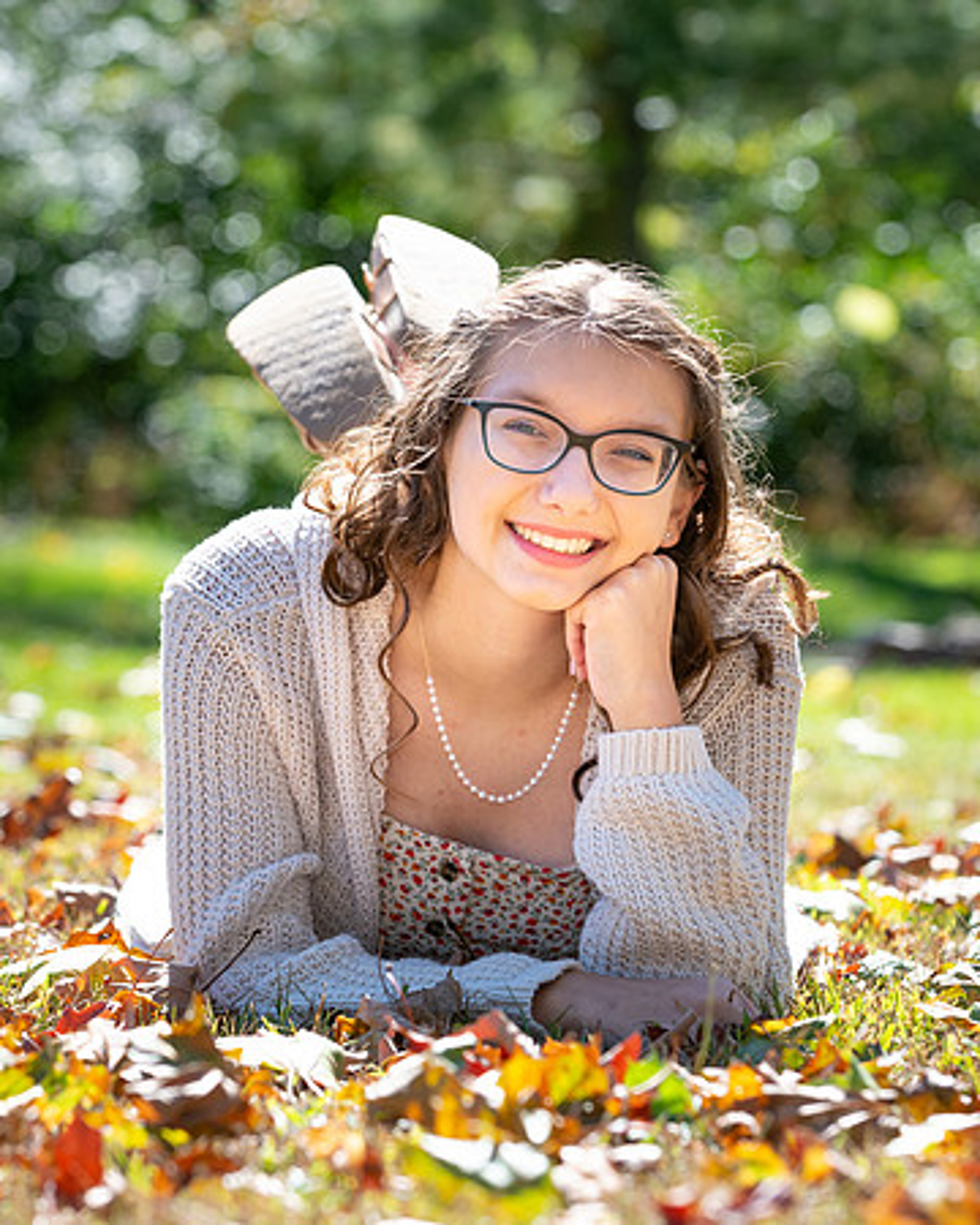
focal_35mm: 204
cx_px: 476
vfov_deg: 9.5
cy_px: 542
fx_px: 7399
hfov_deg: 7.6
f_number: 5.6
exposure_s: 1/1250
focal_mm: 130
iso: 800
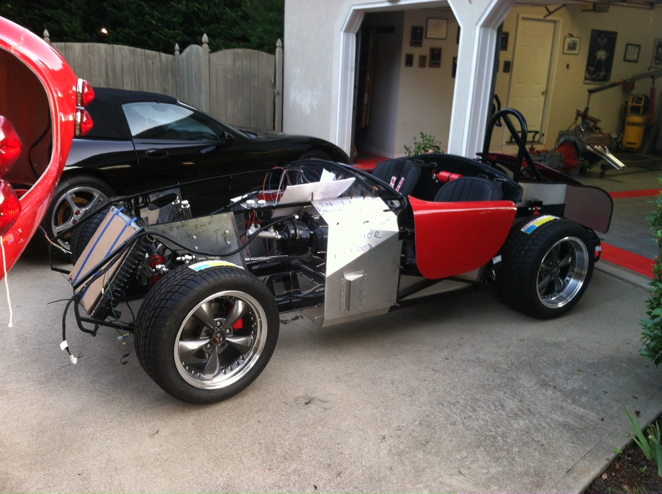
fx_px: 668
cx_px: 331
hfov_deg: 52.7
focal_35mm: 35
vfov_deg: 40.6
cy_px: 247
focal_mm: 3.85
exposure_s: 1/17
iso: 80
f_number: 2.8
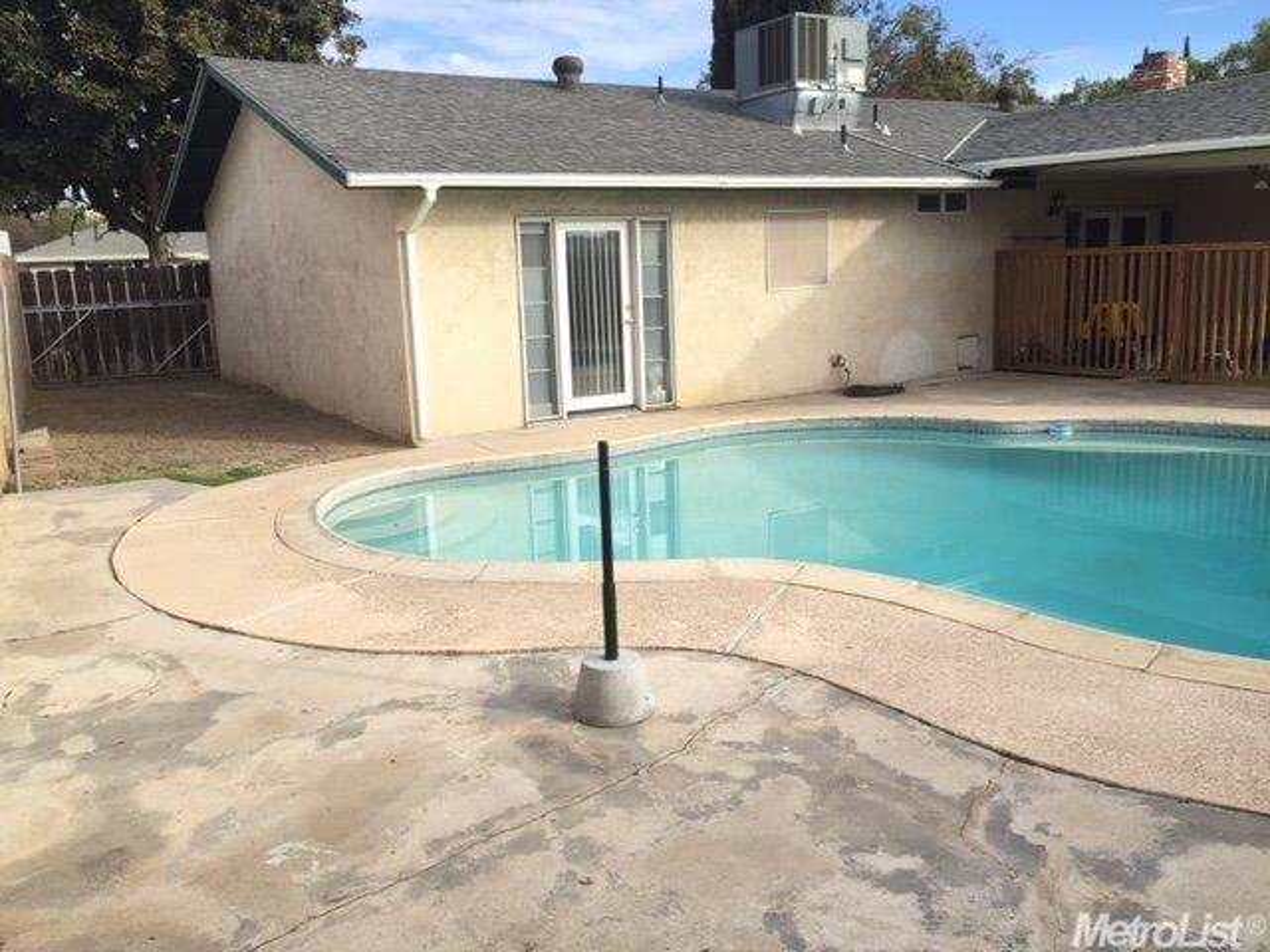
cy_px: 476
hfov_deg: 61.7
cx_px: 635
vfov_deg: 48.2
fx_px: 1064
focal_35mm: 29
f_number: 2.2
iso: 32
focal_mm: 4.15
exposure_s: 1/694
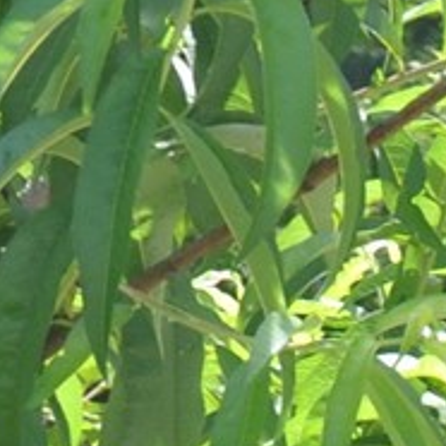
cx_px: 2201
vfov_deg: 4.2
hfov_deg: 3.8
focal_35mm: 416
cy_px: 653
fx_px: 6064
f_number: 7.1
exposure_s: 1/200
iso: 200
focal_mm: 28
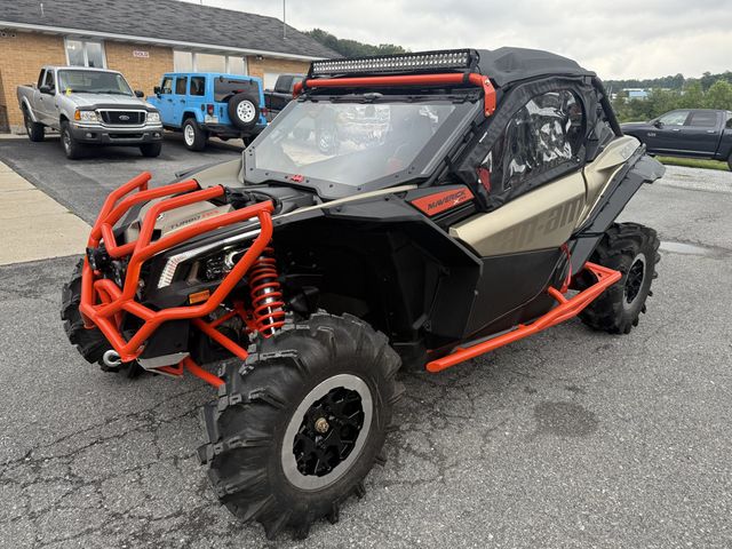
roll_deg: -0.1
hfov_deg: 71.6
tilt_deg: -15.0
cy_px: 274
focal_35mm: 24
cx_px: 366
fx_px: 508
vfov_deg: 56.8
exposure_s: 1/387
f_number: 1.78
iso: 100
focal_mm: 6.76
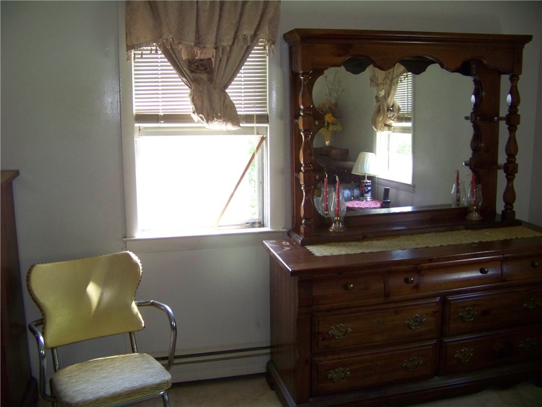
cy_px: 204
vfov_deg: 39.7
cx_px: 271
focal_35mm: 36
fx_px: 564
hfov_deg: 51.4
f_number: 2.8
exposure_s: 1/30
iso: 200
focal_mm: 5.85
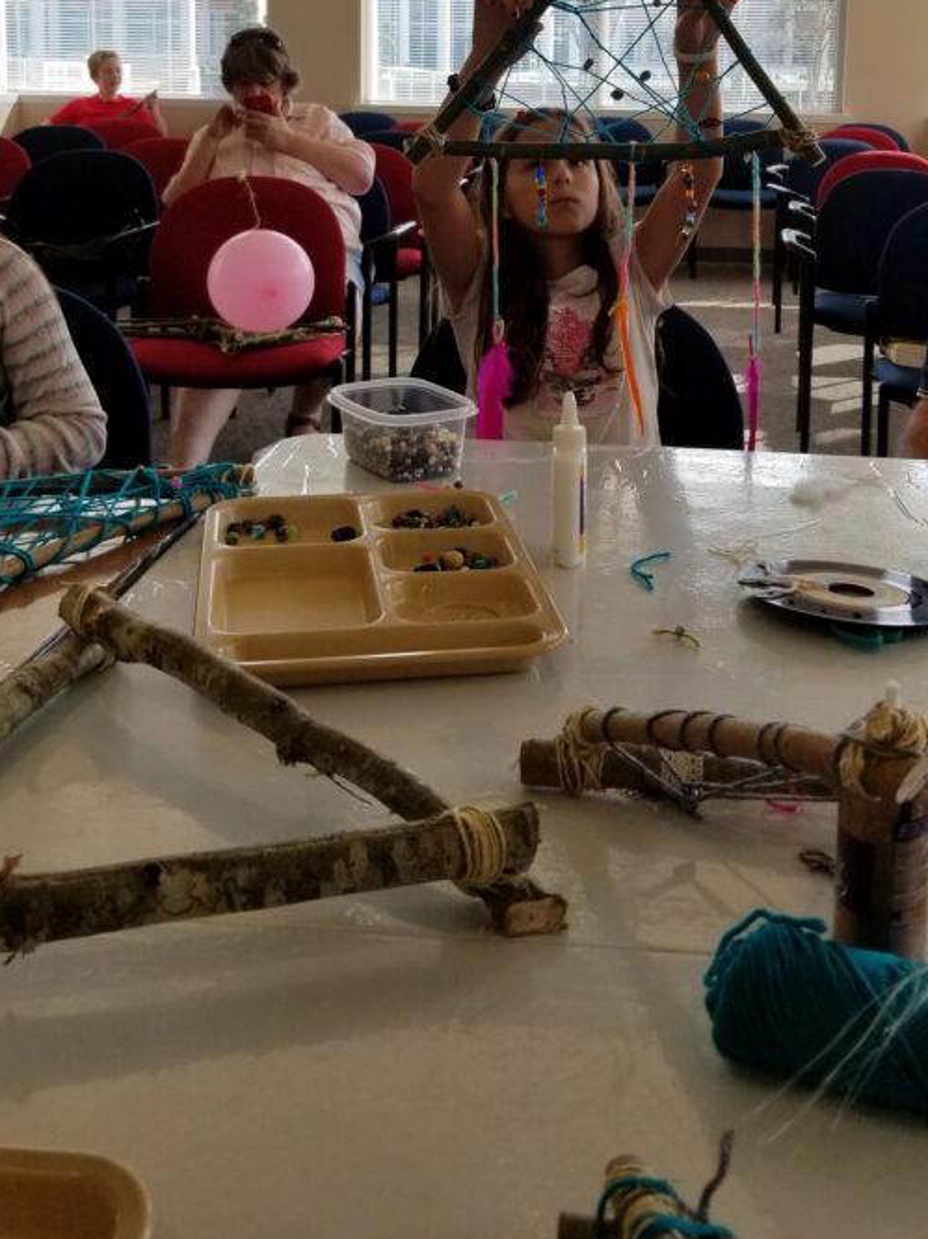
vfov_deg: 45.2
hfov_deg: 35.8
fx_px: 1431
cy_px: 309
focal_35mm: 40
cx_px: 556
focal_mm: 4.25
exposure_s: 1/342
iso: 50
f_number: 1.7
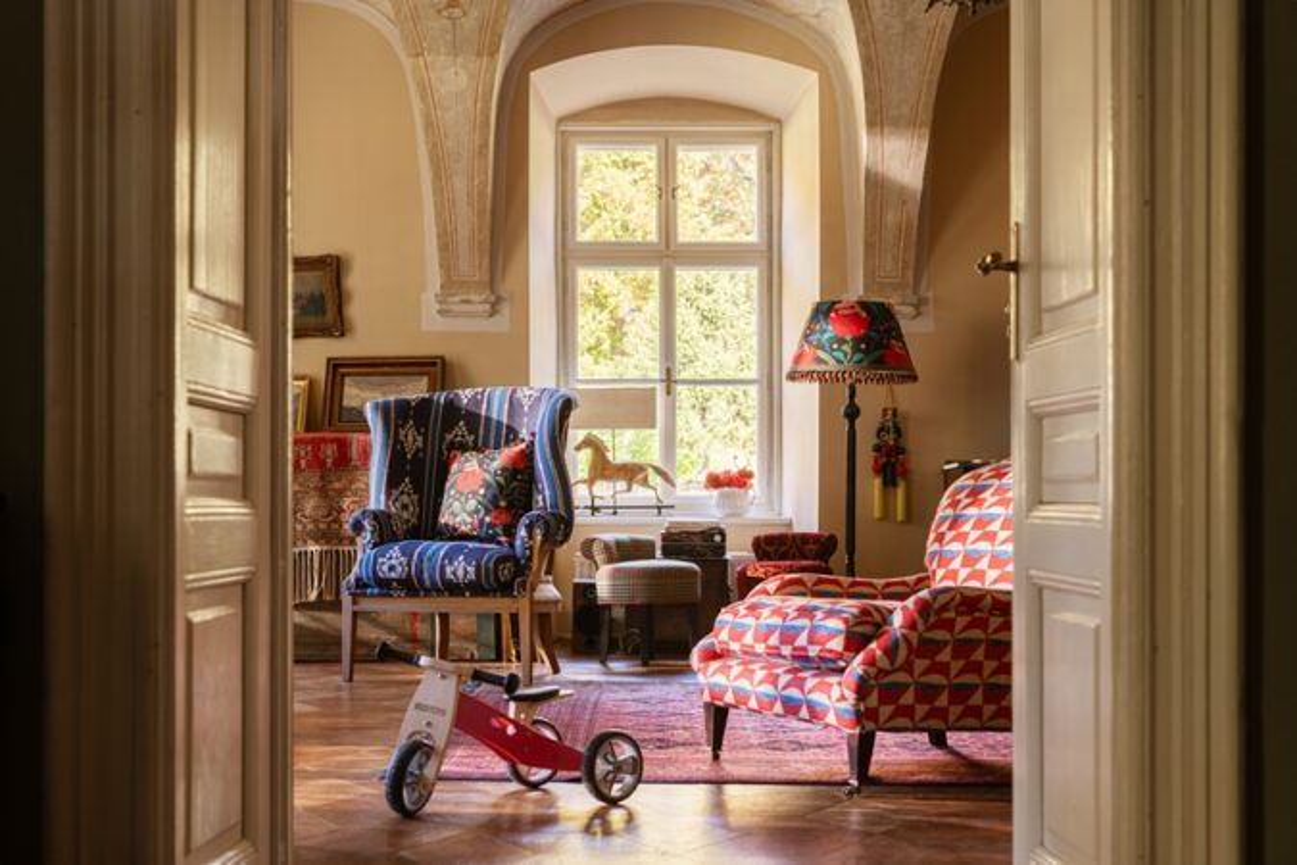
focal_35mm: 52
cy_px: 432
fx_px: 1873
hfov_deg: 38.2
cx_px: 648
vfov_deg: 26.0
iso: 250
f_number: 5
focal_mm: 52
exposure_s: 1/200
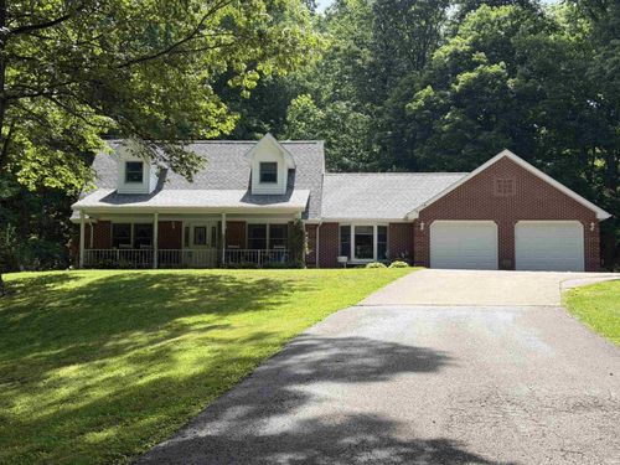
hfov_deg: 39.7
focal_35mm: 48
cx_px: 310
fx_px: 860
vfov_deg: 30.3
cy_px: 232
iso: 64
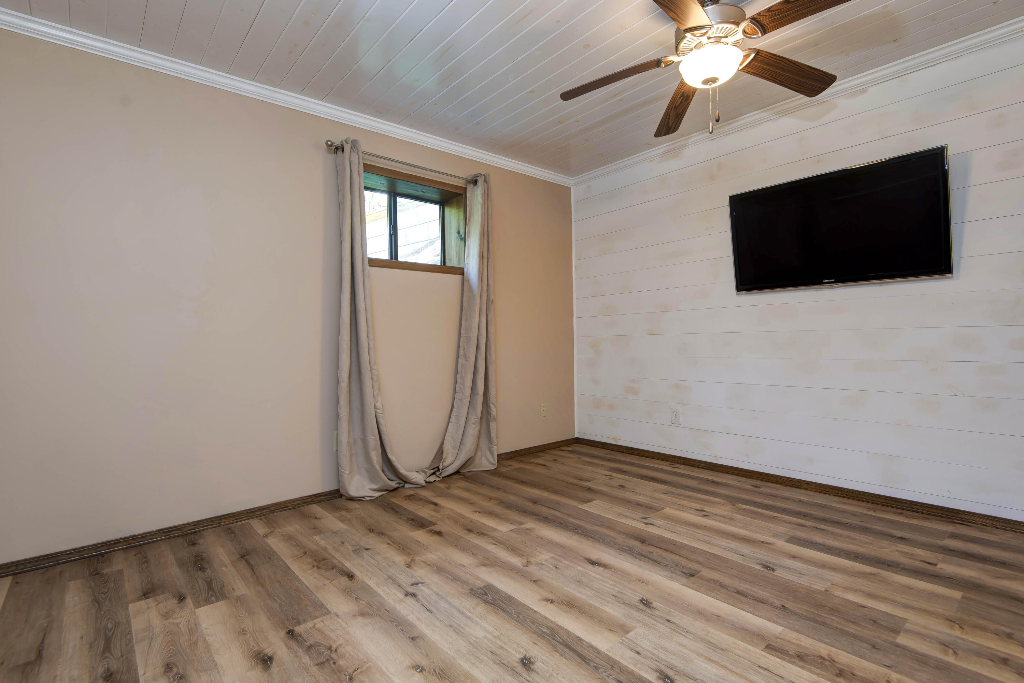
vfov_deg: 73.8
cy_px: 342
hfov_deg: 96.7
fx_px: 455
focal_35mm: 16
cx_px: 512
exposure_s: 1/10
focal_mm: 16
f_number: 6.7
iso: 200
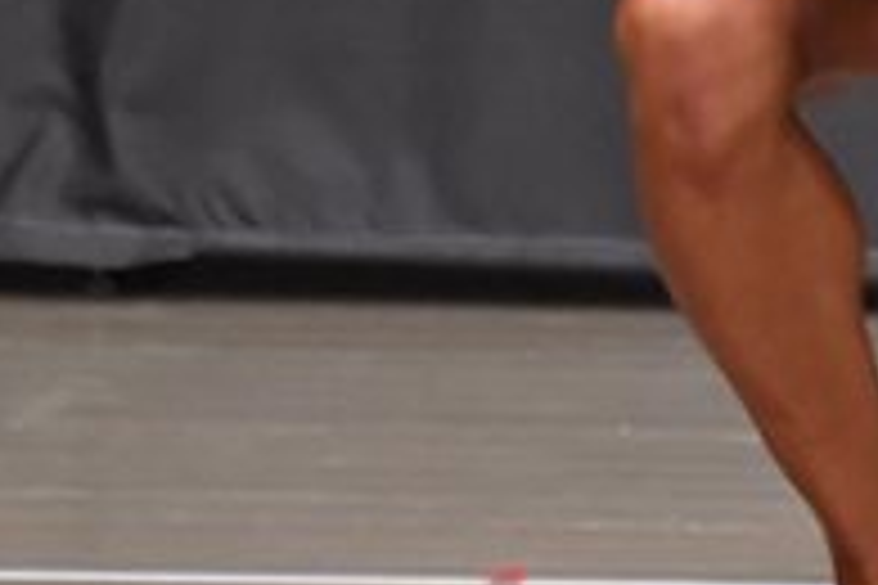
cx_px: 831
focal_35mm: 1489
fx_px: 36312
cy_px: -274
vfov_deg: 0.9
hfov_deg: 1.4
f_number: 5.6
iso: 6400
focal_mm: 250
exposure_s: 1/400
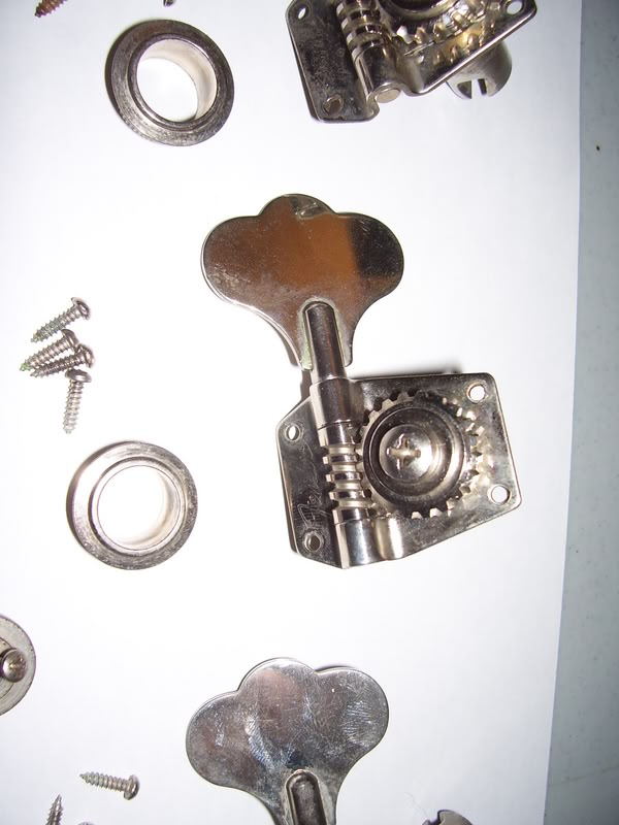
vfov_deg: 54.0
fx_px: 811
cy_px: 412
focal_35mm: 34
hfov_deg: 41.8
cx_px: 310
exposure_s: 1/60
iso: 80
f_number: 2.7
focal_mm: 5.6
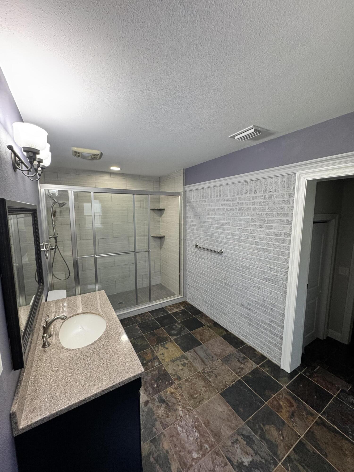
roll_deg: +0.3
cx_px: 177
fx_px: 191
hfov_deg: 85.7
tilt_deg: -7.3
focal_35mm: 14
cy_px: 236
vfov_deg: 102.1
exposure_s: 1/60
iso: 160
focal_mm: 2.22
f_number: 2.2
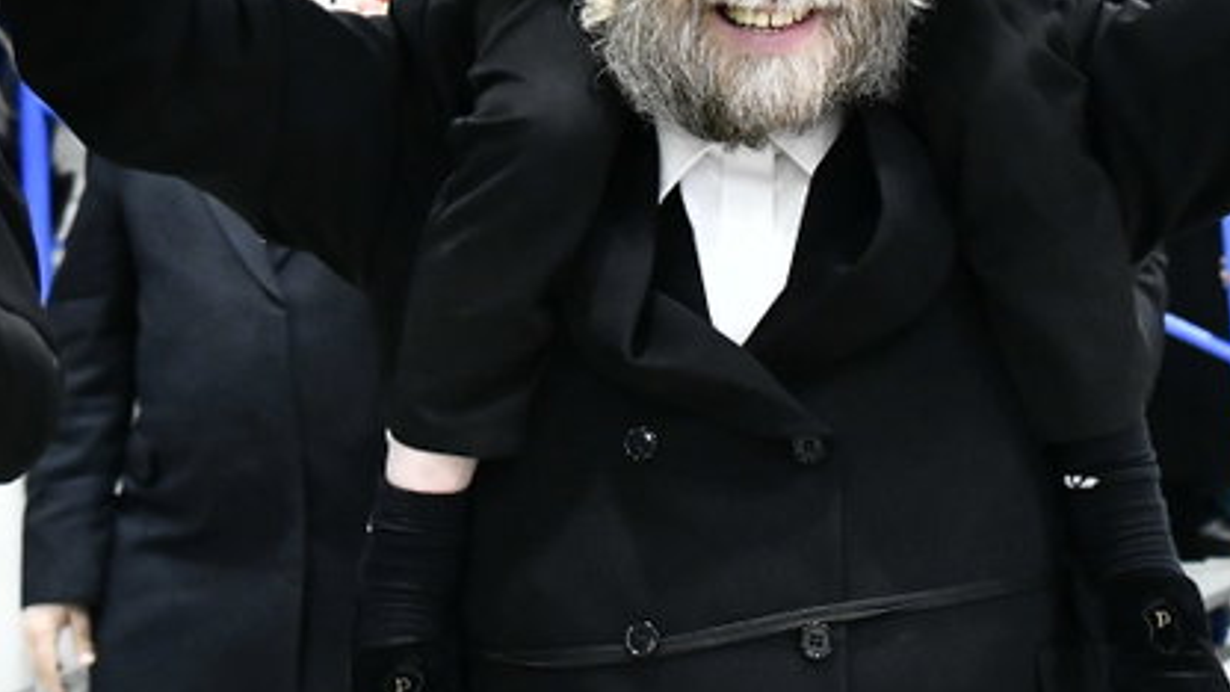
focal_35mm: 127
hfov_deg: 16.9
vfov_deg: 9.3
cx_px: 680
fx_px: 4142
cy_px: -356
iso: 2500
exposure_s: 1/320
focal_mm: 36
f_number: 5
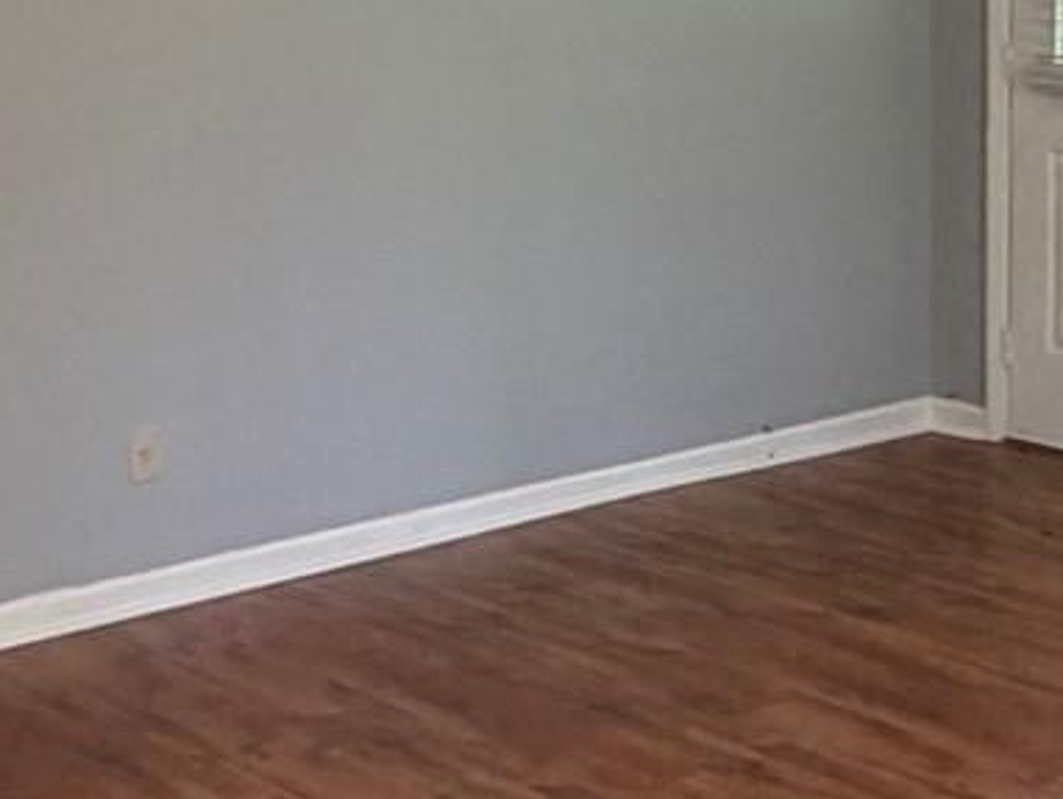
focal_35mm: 75
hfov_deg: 25.8
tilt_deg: -9.6
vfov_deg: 19.6
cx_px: 729
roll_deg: +0.1
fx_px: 2305
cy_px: 287
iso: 250
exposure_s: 1/120
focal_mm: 2.22
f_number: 2.2
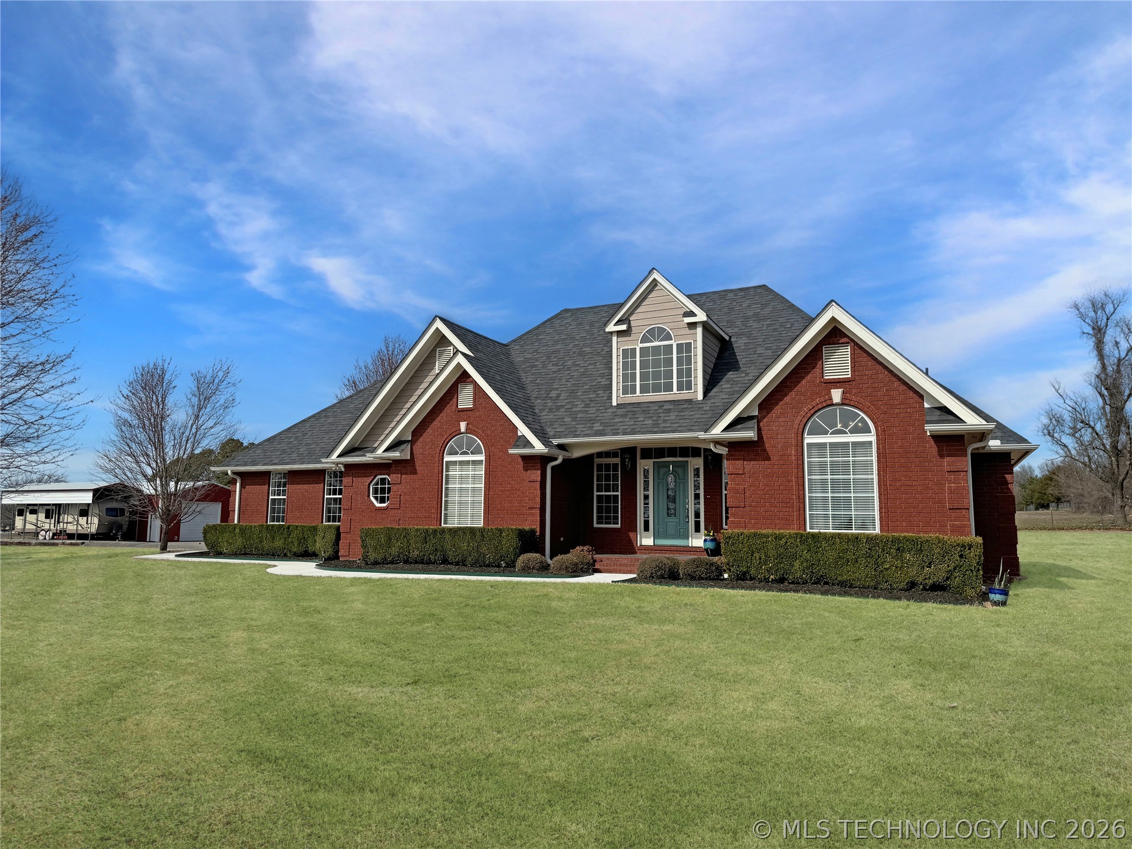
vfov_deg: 56.8
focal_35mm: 24
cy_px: 424
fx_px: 785
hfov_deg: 71.6
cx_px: 566
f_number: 1.78
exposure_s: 1/5814
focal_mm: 6.86
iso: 80
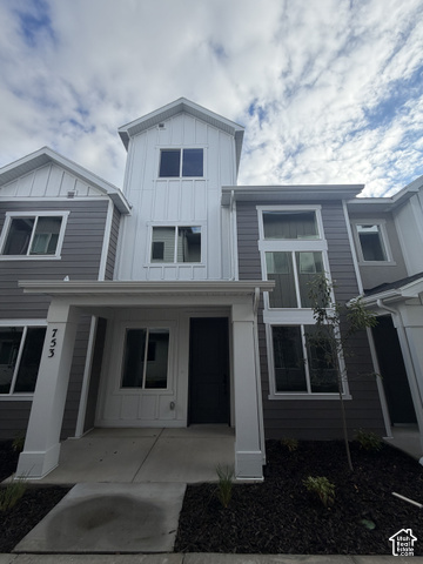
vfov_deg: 102.1
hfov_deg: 85.7
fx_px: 228
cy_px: 282
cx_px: 212
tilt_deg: +16.4
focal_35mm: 14
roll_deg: +0.5
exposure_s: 1/770
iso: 32
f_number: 2.2
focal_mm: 2.22
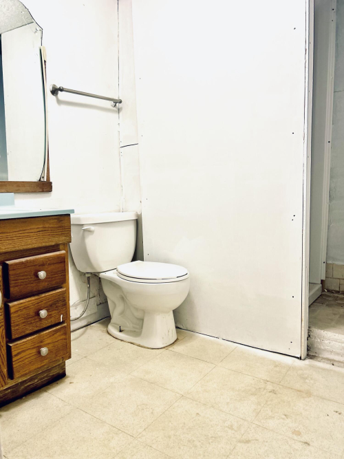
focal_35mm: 26
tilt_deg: -6.1
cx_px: 172
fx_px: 345
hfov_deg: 53.0
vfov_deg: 67.3
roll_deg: +0.7
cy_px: 230
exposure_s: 1/60
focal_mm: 5.7
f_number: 1.5
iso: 80
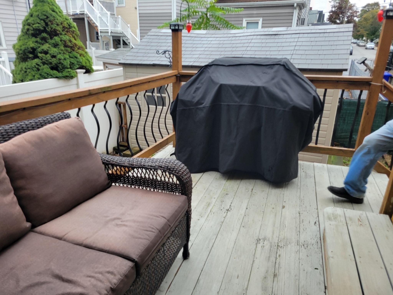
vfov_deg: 53.1
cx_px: 196
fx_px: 295
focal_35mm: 26
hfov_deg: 67.3
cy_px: 148
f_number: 1.8
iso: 40
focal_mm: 5.4
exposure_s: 1/132
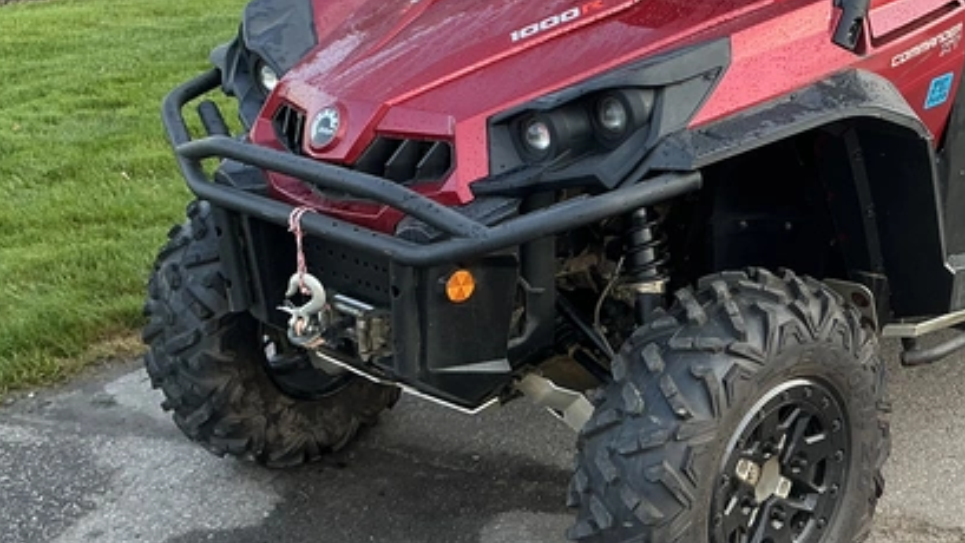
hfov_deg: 36.0
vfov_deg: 21.3
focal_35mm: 56
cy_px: 133
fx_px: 1433
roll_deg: -0.2
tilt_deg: -14.9
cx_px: 774
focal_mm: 3
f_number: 1.8
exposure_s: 1/122
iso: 20
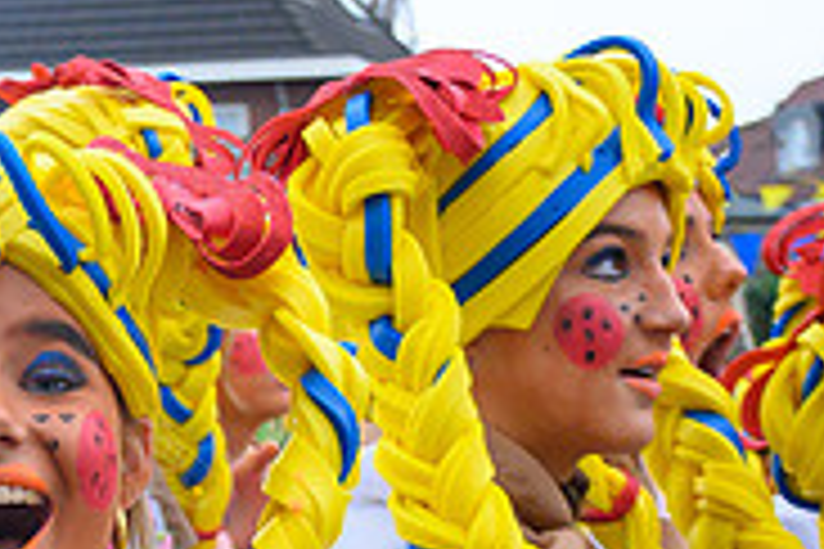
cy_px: 498
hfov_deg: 12.8
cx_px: -38
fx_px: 3616
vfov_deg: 8.7
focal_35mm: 158
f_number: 5
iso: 400
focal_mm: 30
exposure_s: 1/400
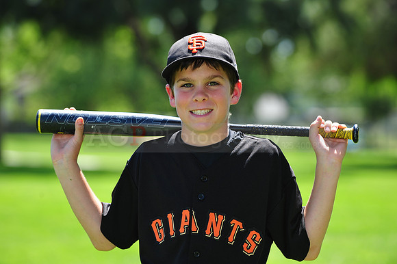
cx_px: 198
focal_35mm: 185
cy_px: 132
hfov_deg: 11.1
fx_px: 2039
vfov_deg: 7.4
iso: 200
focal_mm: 185
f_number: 5.6
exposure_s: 1/320
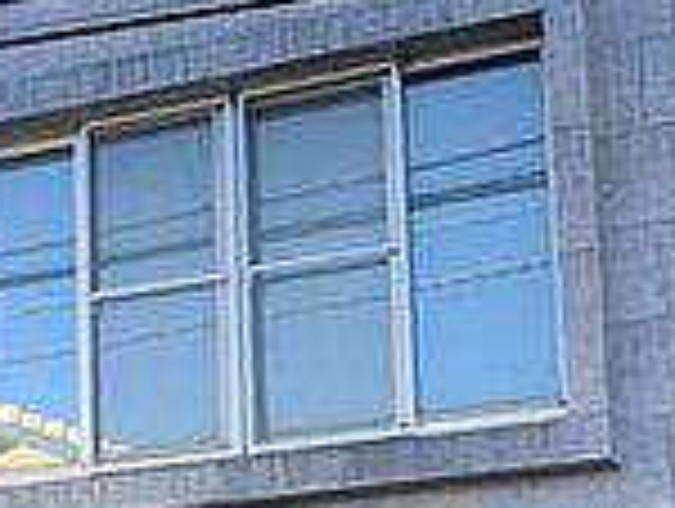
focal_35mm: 112
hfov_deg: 17.0
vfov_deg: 12.9
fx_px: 2187
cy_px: 616
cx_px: -76
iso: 20
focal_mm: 3.99
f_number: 1.8
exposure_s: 1/317
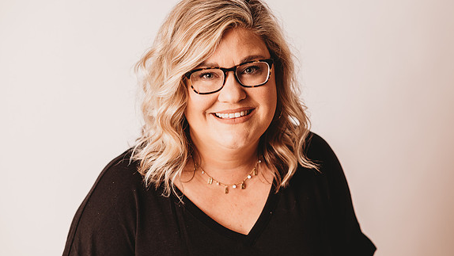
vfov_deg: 13.4
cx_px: 226
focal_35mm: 90
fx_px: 1084
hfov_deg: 23.7
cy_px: 127
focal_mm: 85
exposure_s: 1/160
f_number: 2.5
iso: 125
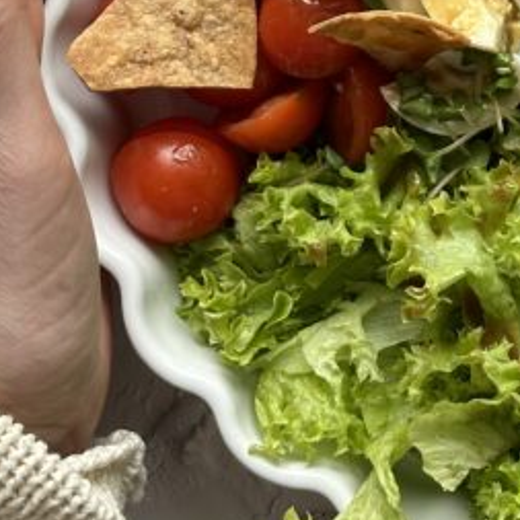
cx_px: 608
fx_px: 2277
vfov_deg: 12.8
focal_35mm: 134
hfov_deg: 12.7
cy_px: -78
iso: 50
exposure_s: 1/122
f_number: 1.78
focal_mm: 6.86
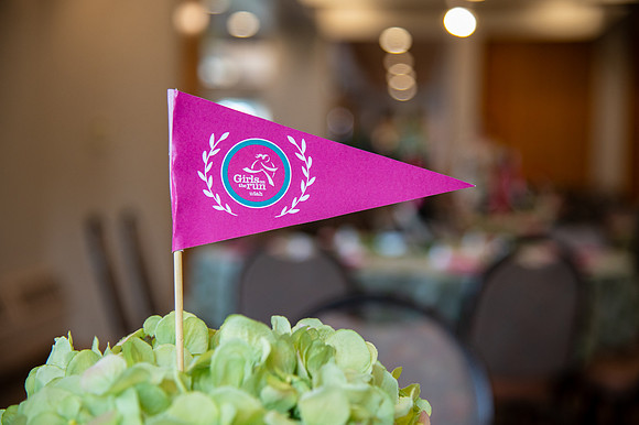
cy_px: 212
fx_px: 1201
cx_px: 315
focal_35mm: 68
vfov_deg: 20.1
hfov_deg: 29.8
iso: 1000
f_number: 4
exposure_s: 1/160
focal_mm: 66
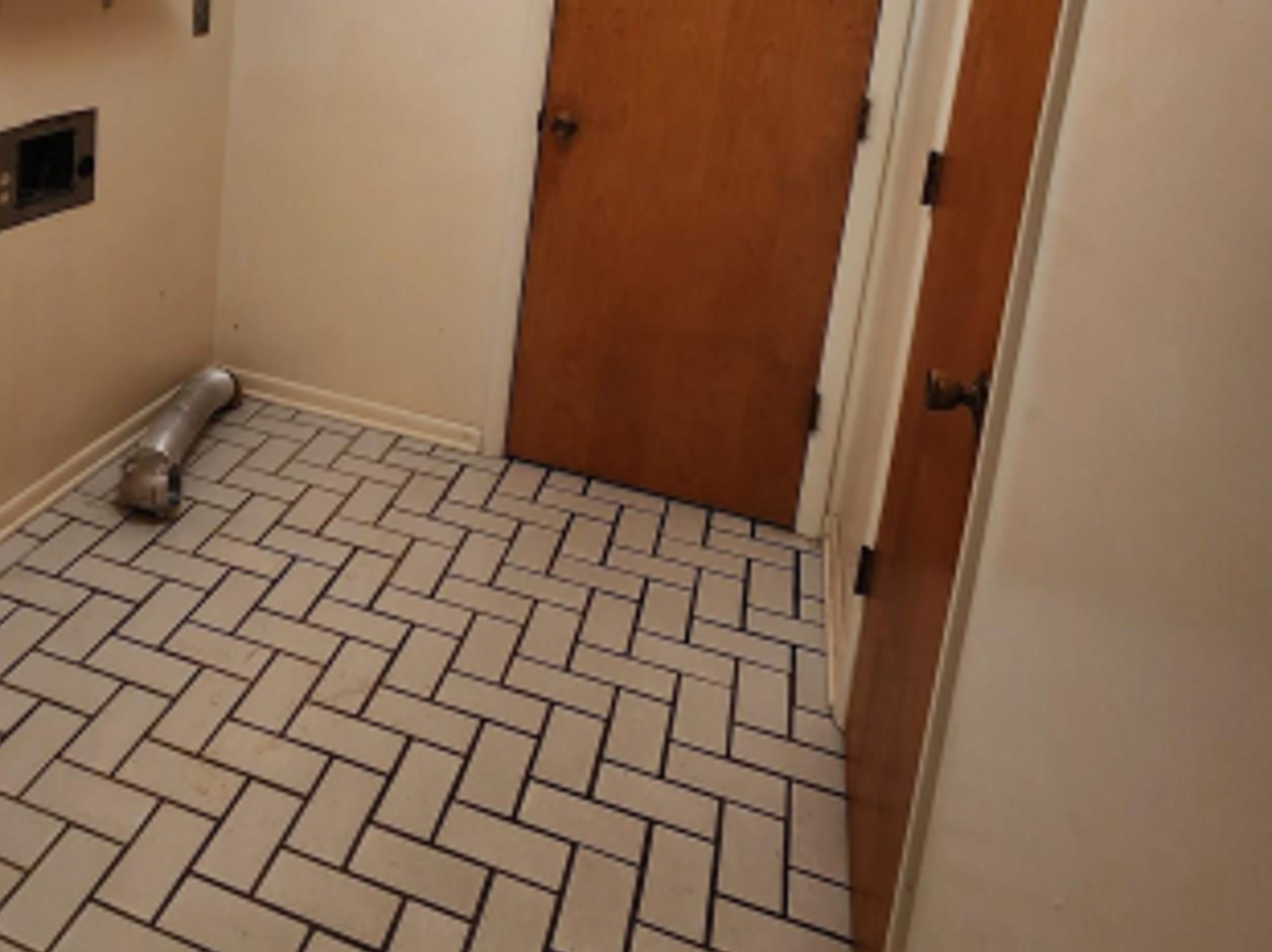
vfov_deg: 45.9
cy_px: 133
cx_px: 377
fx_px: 1028
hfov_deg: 61.2
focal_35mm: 28
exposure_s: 1/60
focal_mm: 2.2
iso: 80
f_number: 2.2
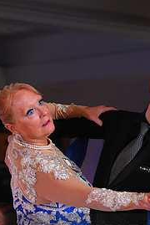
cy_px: 242
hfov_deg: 5.9
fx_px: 1465
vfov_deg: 8.7
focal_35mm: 235
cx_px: 118
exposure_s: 1/250
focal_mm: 109
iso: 3200
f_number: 4.5
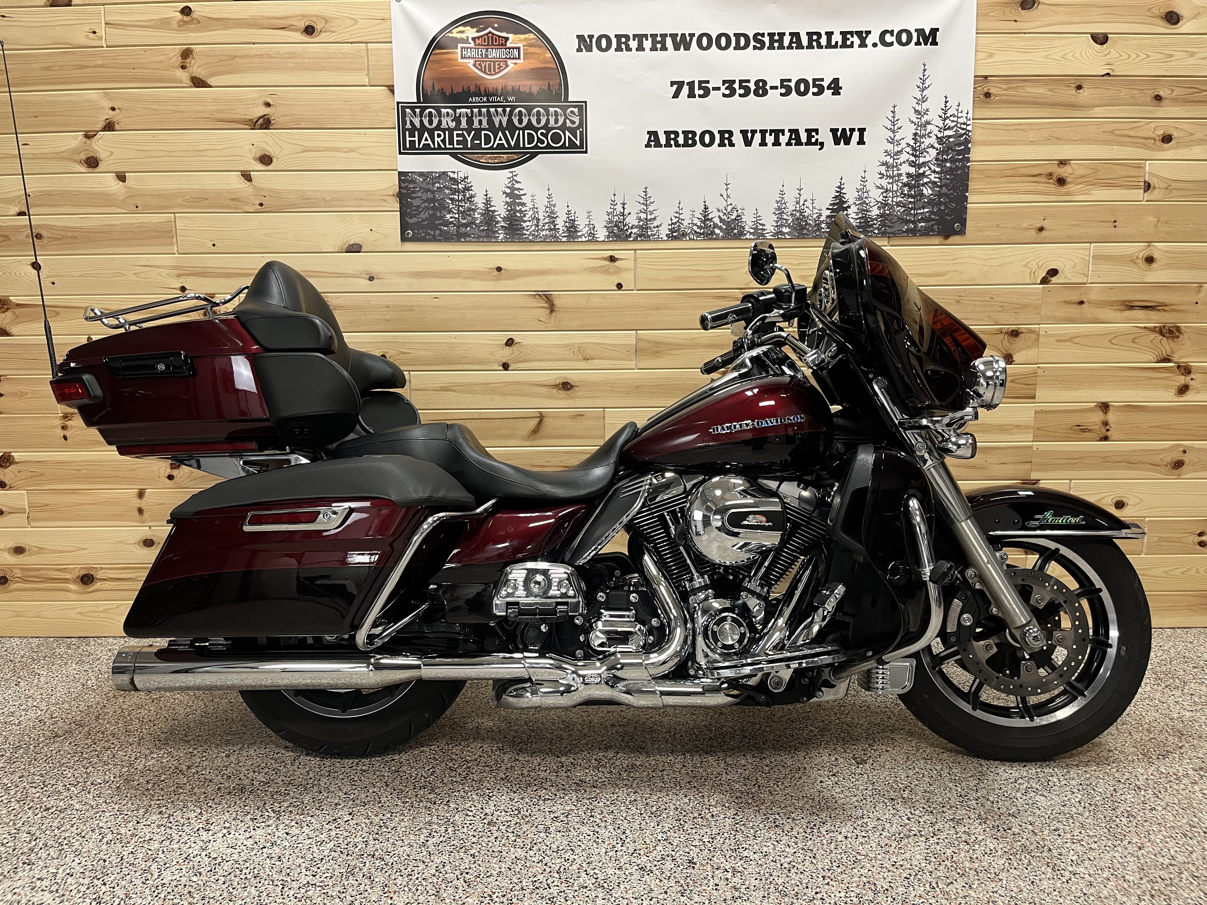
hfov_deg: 67.3
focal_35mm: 26
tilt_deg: -7.8
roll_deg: +1.6
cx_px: 604
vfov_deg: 53.1
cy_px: 452
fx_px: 907
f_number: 1.6
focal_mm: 5.1
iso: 100
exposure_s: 1/60
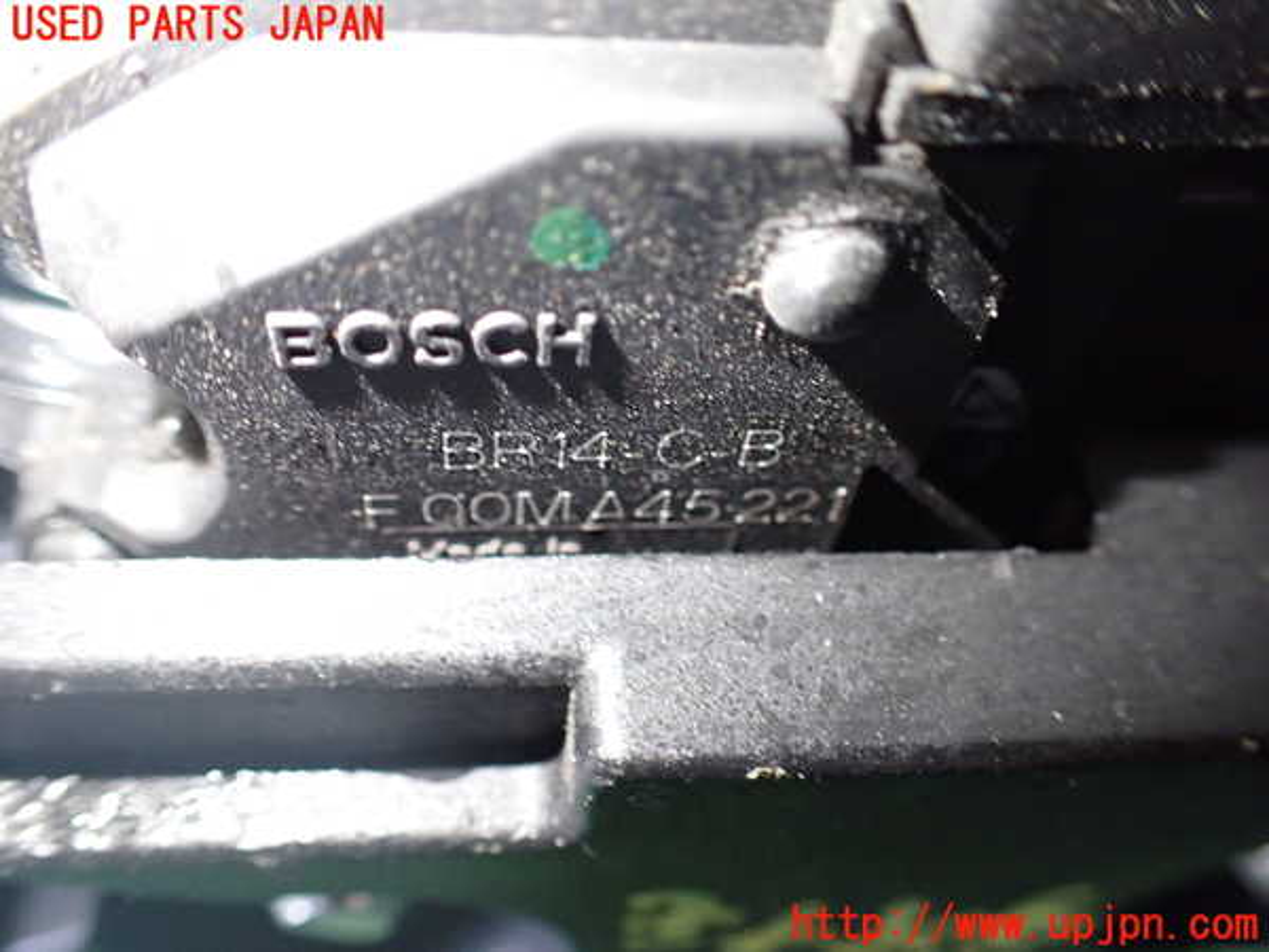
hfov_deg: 60.0
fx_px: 1100
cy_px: 476
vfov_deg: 46.8
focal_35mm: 30
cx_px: 634
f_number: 2.3
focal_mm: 5.4
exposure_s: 1/30
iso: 800
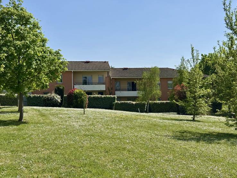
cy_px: 85
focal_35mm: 52
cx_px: 123
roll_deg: +1.0
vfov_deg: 28.0
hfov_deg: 36.8
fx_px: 356
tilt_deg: +2.6
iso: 64
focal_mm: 6.76
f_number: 1.78
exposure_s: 1/7092
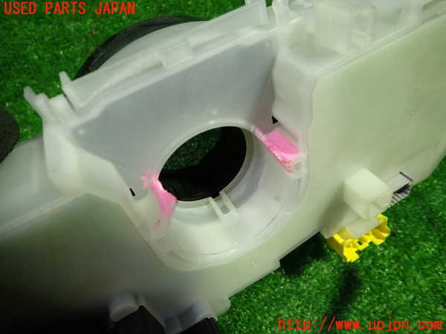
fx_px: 322
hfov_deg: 69.4
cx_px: 223
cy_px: 167
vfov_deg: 54.9
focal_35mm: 25
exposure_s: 1/60
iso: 200
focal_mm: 4.5
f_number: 2
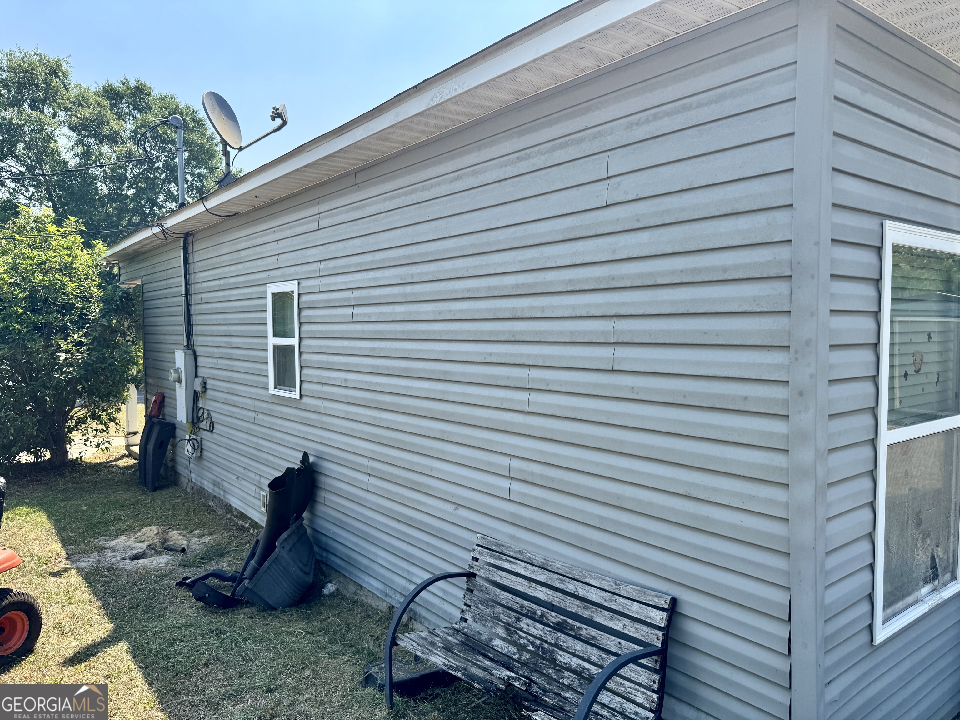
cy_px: 360
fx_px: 666
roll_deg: -0.2
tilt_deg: -3.3
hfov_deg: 71.6
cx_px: 480
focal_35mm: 24
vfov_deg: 56.8
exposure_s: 1/1923
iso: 80
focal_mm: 6.76
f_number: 1.78
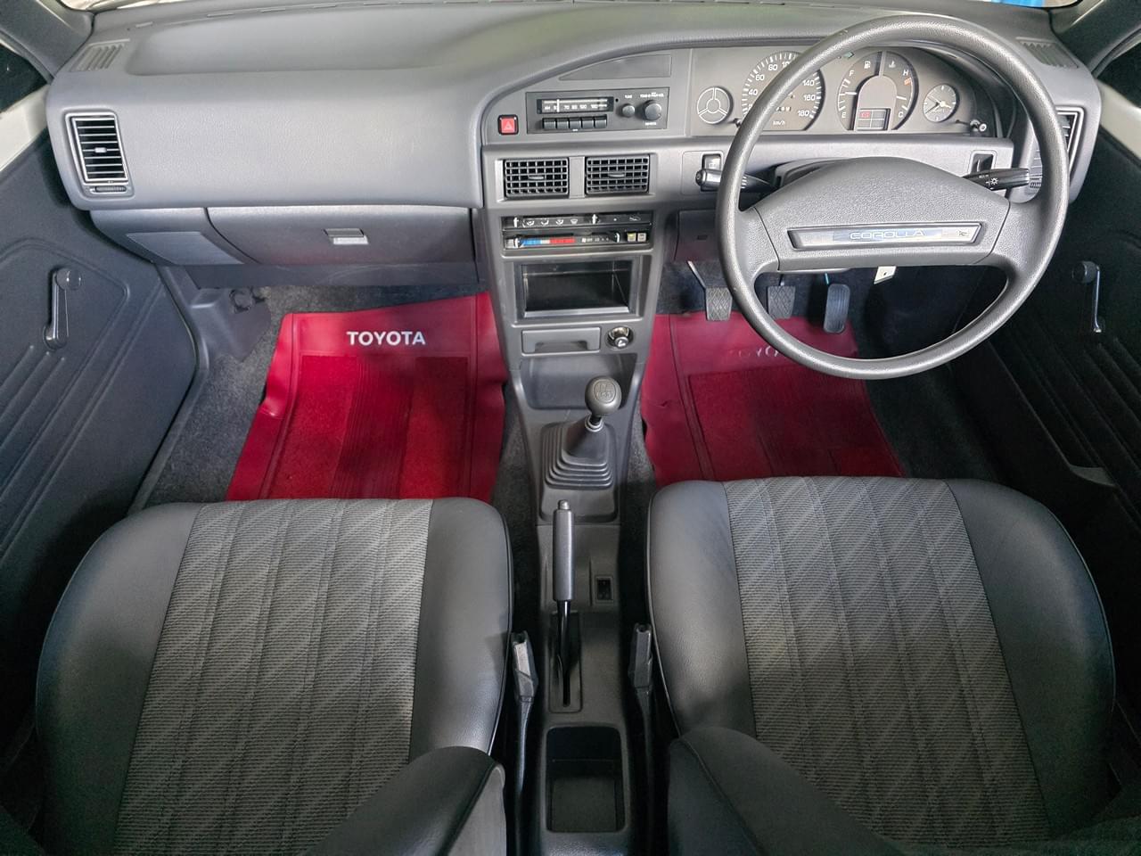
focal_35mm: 23
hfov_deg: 73.9
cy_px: 428
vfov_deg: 58.9
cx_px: 570
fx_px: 758
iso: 1600
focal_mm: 6.3
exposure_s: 1/120
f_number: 1.7
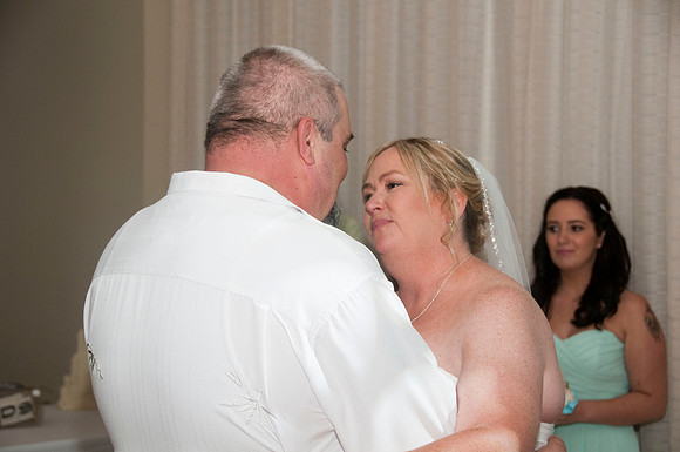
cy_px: 226
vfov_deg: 16.2
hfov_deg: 24.2
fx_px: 1584
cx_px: 340
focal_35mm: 84
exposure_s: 1/250
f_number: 5.6
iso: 400
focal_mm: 56
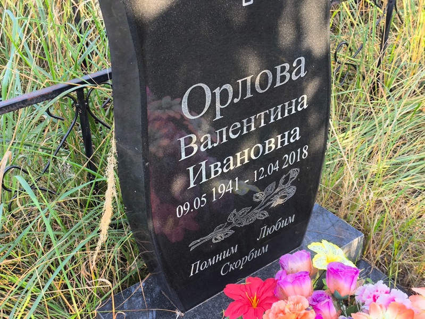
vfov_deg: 29.1
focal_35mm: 50
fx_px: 614
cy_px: 160
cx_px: 212
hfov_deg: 38.2
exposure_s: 1/120
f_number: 1.7
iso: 64
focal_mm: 4.71
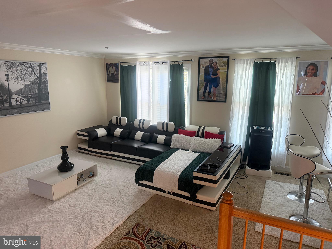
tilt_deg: -10.9
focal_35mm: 24
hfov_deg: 71.6
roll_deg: +0.3
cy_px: 124
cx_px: 166
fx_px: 230
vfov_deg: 56.8
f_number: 1.78
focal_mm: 6.76
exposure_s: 1/60
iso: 320
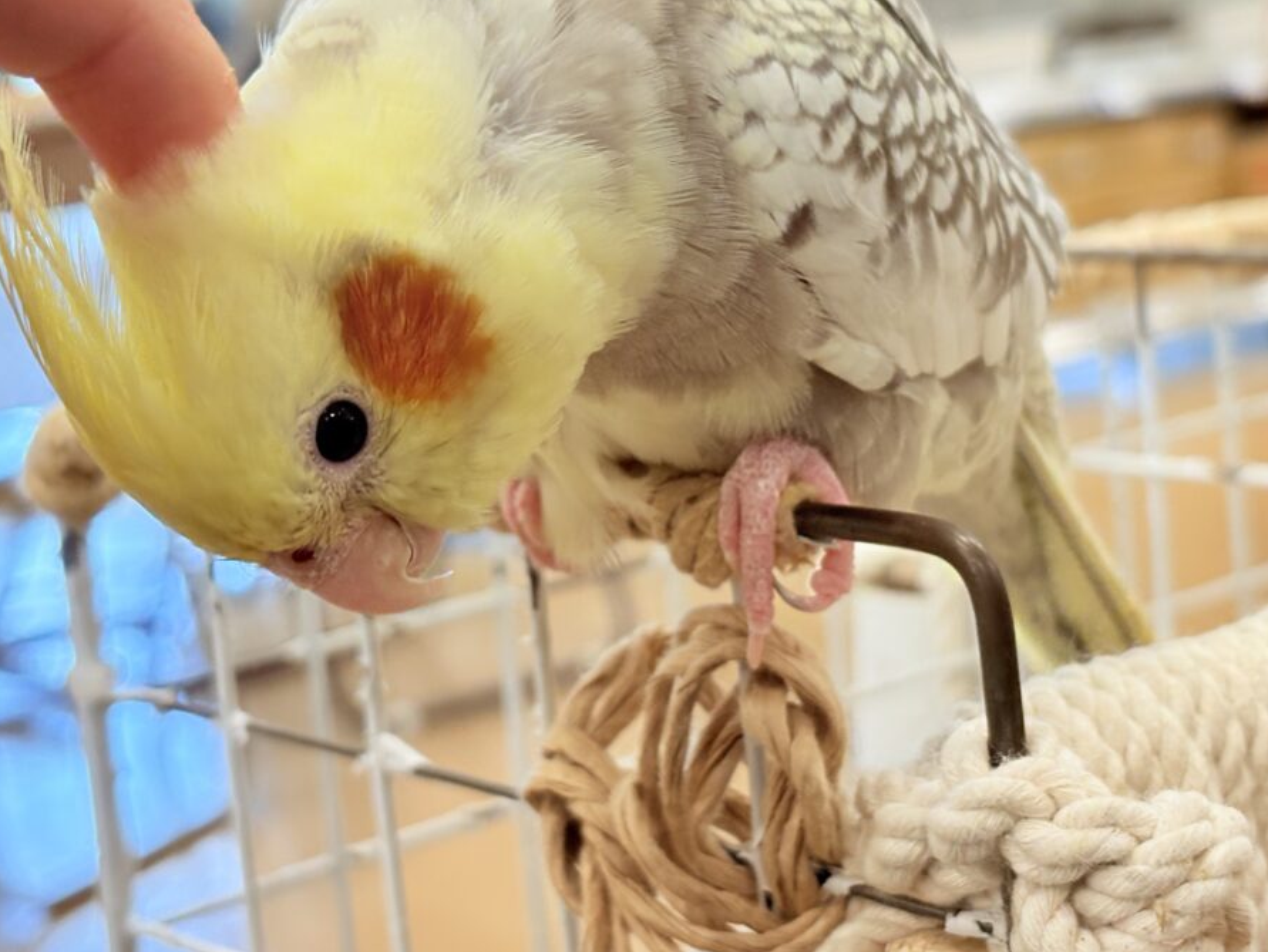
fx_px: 2565
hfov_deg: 27.8
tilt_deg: -4.5
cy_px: 320
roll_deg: +7.0
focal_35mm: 70
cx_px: 690
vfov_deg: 21.0
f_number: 1.6
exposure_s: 1/100
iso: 125
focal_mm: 5.96
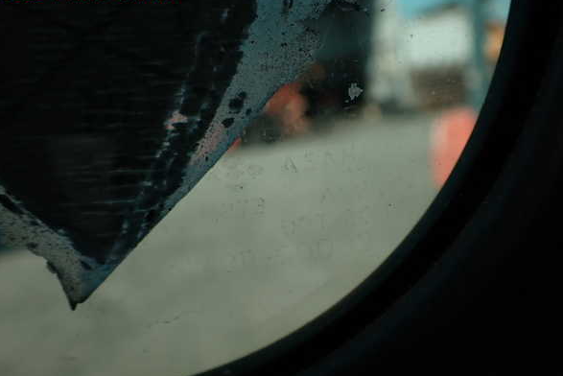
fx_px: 532
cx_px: 285
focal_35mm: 34
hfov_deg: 55.8
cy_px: 197
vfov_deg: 38.9
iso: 100
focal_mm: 5.79
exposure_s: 1/60
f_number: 2.4
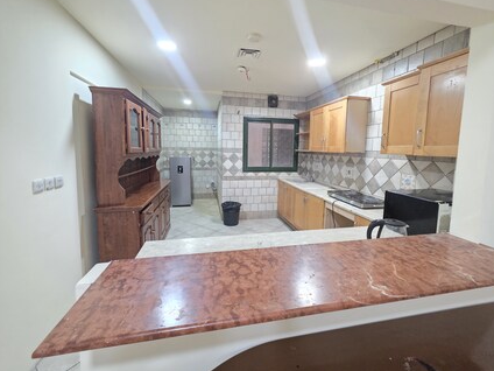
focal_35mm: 14
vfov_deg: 85.6
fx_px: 200
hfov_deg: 102.0
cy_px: 173
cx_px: 255
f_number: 1.9
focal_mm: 2.2
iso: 640
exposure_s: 1/50
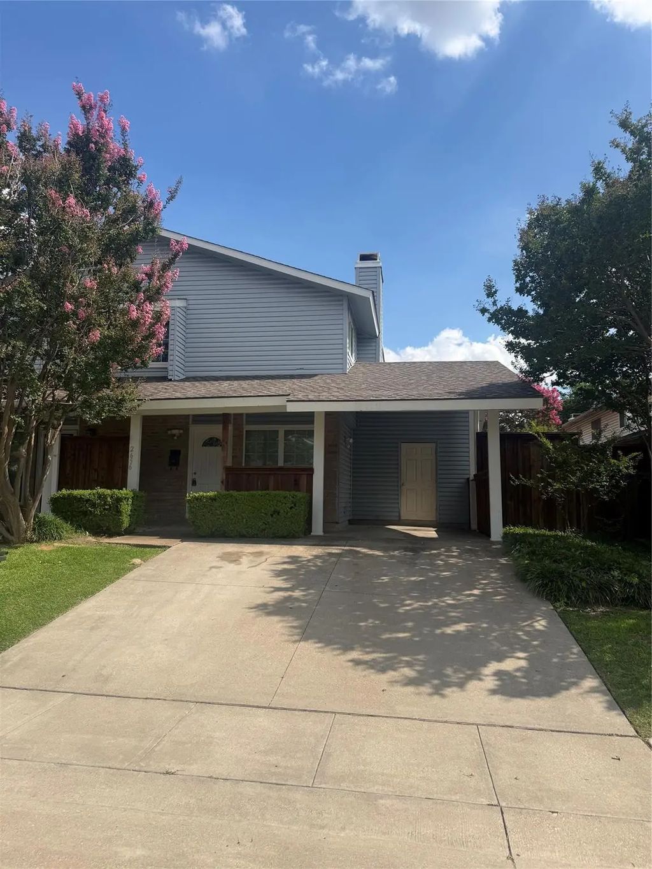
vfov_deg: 71.6
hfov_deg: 56.8
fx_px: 603
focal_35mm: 24
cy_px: 434
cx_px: 326
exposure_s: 1/4405
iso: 80
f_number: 1.78
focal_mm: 6.76
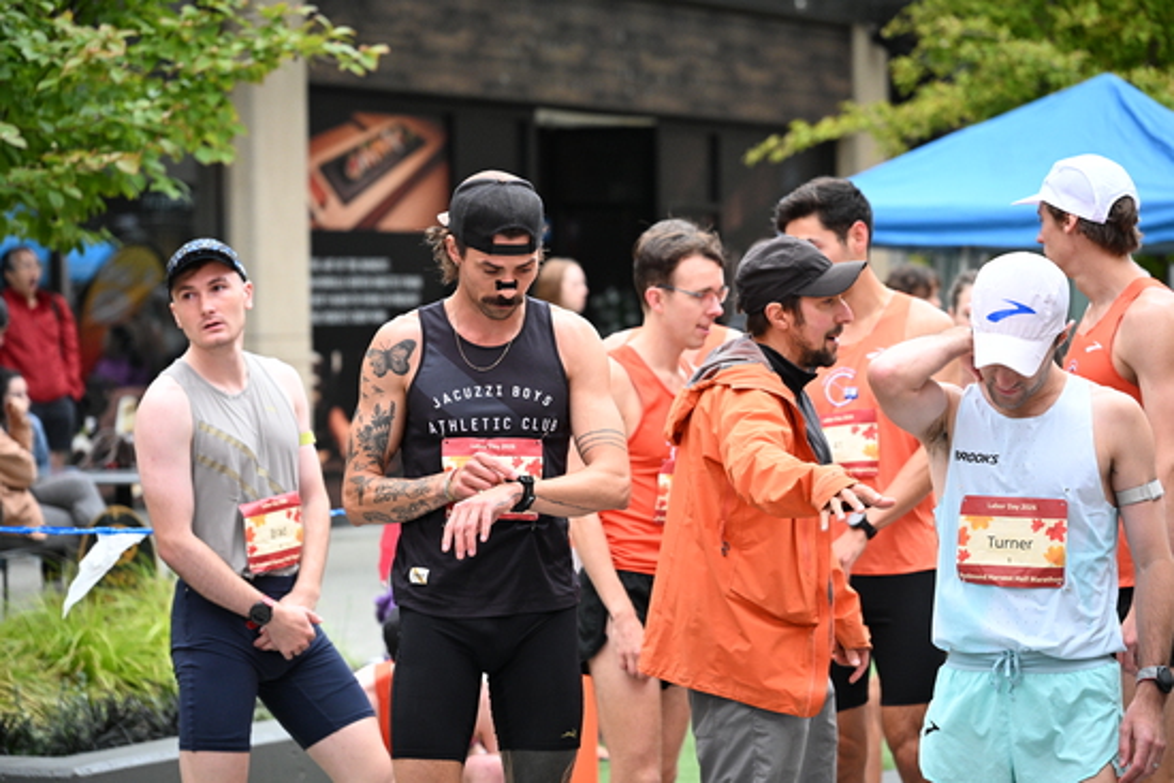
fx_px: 3914
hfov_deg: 17.1
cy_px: 392
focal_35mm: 120
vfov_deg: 11.4
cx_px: 587
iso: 2500
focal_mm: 120
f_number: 4
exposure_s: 1/500
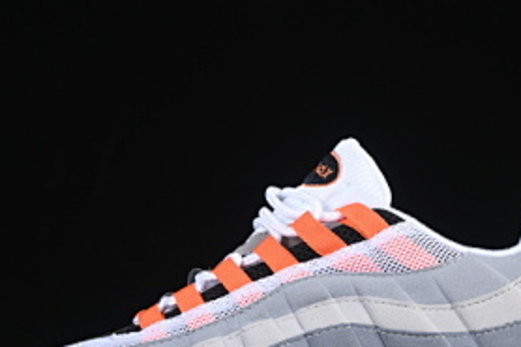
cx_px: 313
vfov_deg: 10.1
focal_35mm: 135
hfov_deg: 15.2
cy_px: 301
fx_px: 1953
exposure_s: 1/80
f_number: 7.1
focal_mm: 50
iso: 160
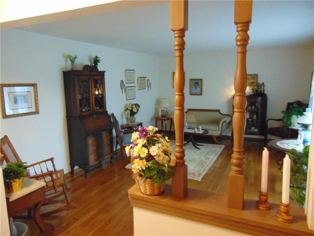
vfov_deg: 54.9
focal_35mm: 25
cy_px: 118
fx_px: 227
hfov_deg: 69.4
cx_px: 157
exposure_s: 1/20
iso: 400
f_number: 3
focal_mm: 4.5
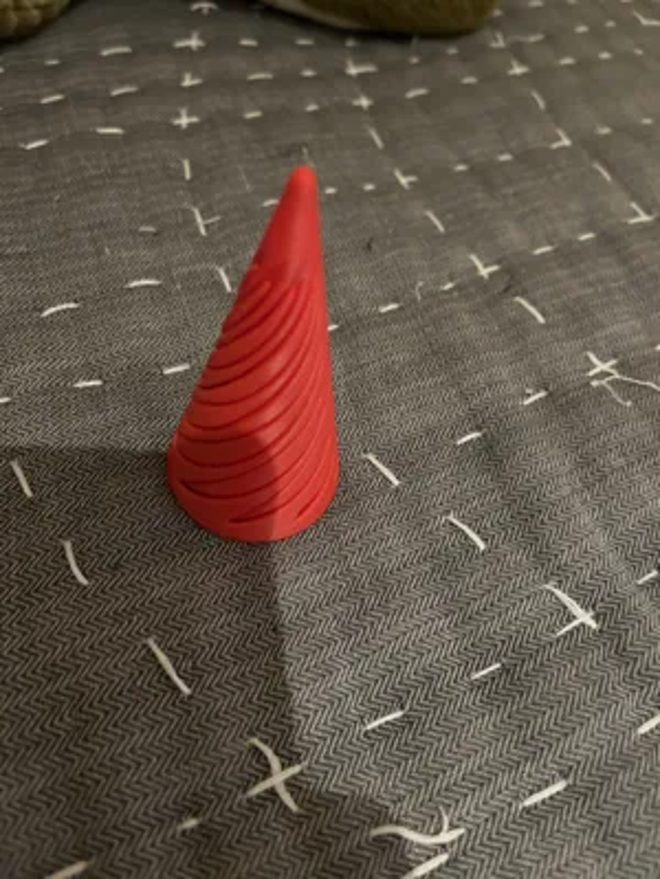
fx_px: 661
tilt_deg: -54.0
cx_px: 330
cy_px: 440
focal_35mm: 26
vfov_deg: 67.3
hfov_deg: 53.1
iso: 800
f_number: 1.6
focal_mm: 5.1
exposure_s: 1/30
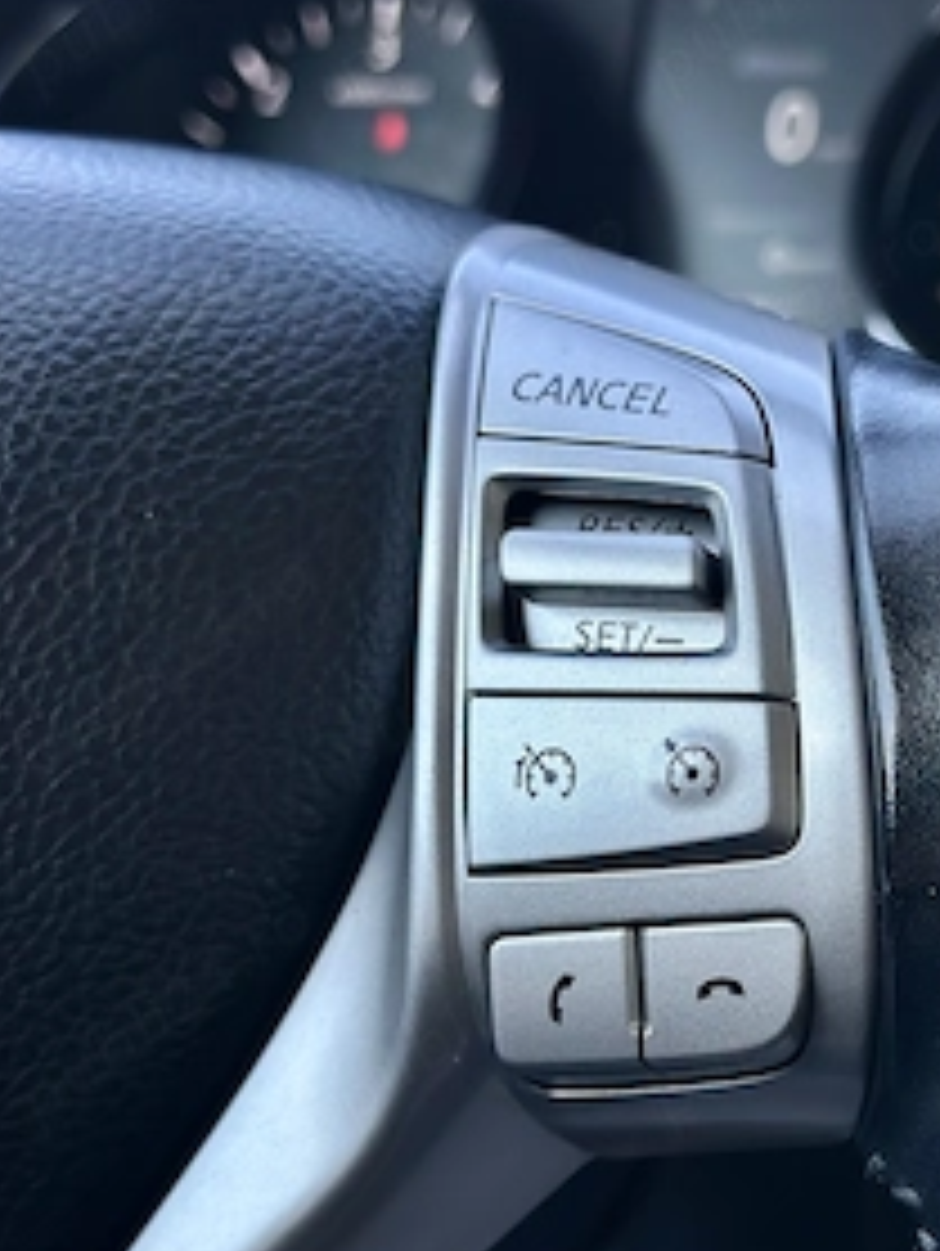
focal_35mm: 69
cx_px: 639
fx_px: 2494
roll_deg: -0.2
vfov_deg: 28.1
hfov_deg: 21.2
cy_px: 742
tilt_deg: -16.8
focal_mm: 6.86
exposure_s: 1/597
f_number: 1.78
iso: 80
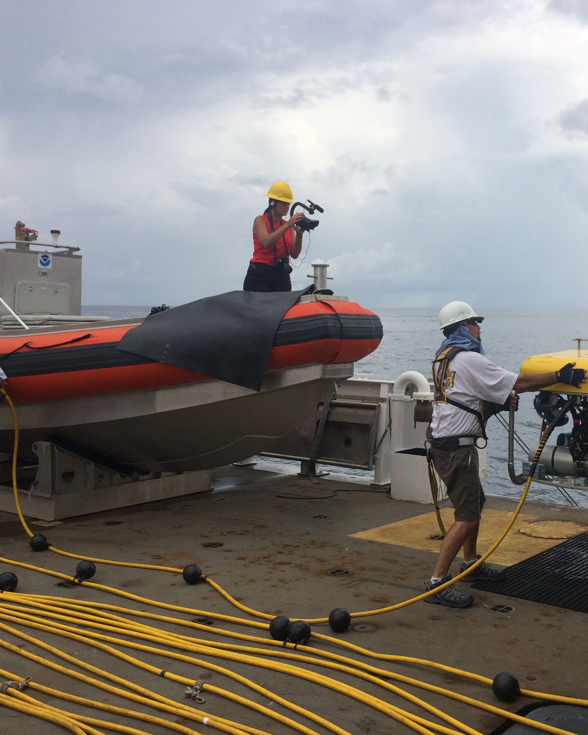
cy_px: 361
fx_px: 870
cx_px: 400
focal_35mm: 40
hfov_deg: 36.9
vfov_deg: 45.8
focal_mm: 4.12
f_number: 2.2
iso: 40
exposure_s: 1/1866
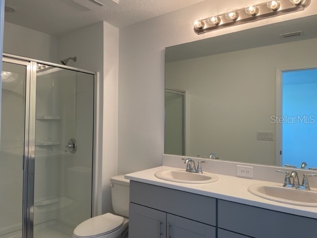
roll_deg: -0.5
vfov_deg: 53.1
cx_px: 158
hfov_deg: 67.3
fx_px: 238
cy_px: 119
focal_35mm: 26
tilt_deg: +2.6
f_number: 1.6
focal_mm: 4.2
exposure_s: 1/120
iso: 100
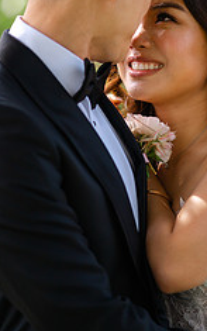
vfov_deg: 10.2
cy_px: 89
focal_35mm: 205
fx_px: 1849
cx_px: 152
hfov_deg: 6.4
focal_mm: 105
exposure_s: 1/8000
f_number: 1.4
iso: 80
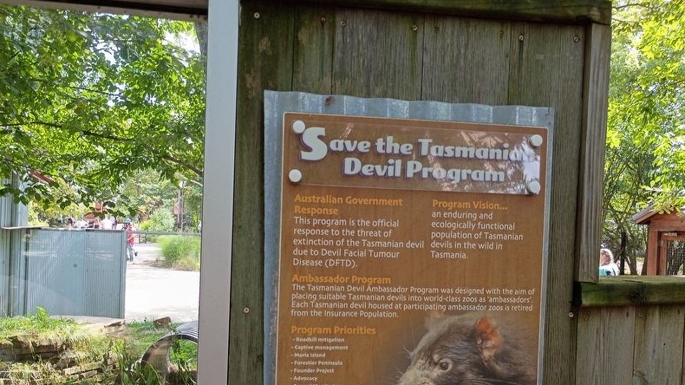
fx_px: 581
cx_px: 341
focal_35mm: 32
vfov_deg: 36.4
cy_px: 245
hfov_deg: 61.0
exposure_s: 1/120
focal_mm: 4.27
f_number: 1.8
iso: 114
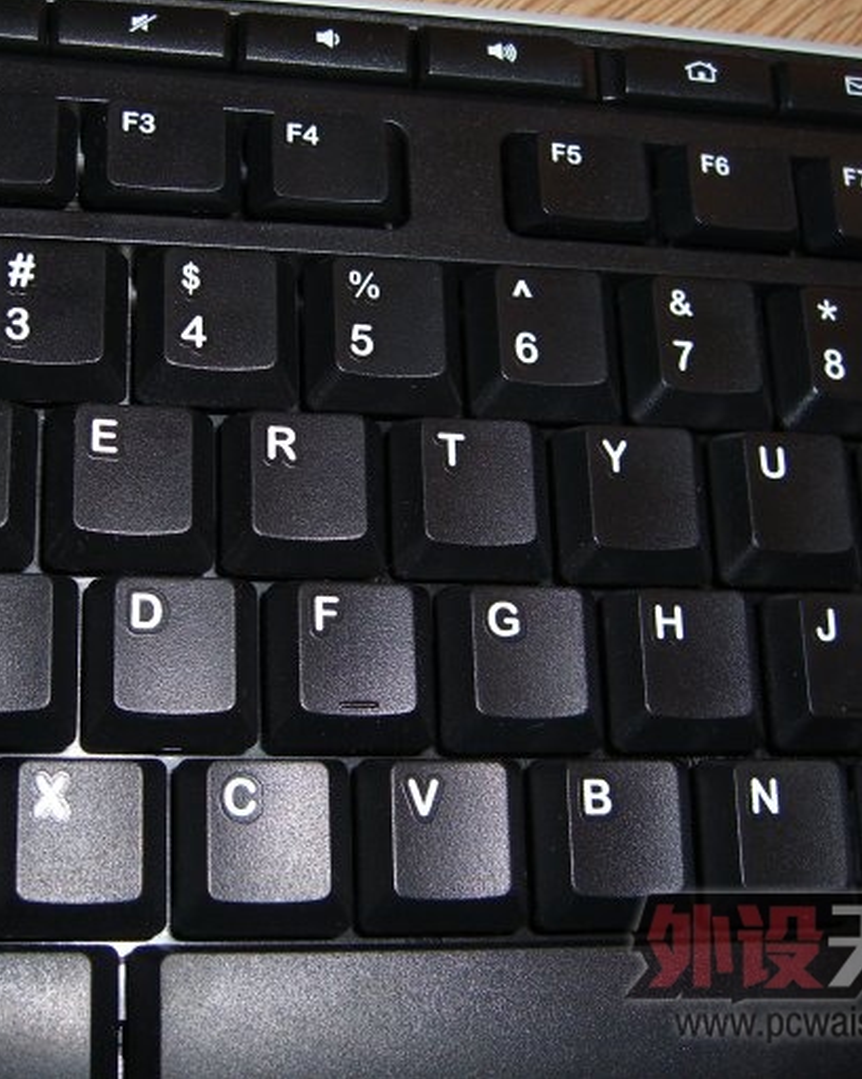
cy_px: 538
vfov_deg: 37.4
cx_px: 310
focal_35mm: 50
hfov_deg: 30.1
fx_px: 1596
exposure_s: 1/60
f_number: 2.8
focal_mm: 7.9
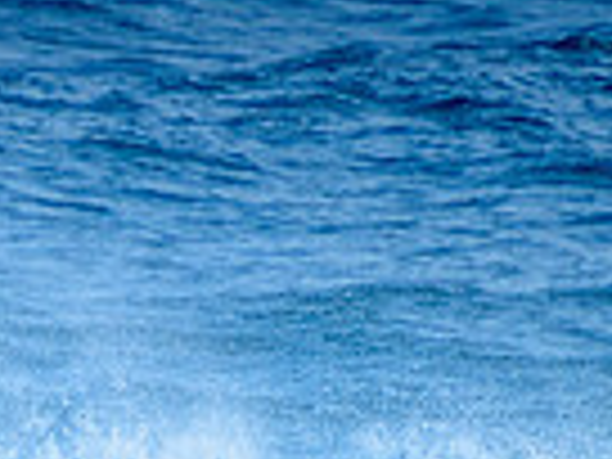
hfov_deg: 1.0
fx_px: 35589
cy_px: 638
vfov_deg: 0.7
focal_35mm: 2013
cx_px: -38
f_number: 5.6
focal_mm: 400
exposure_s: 1/1250
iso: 450
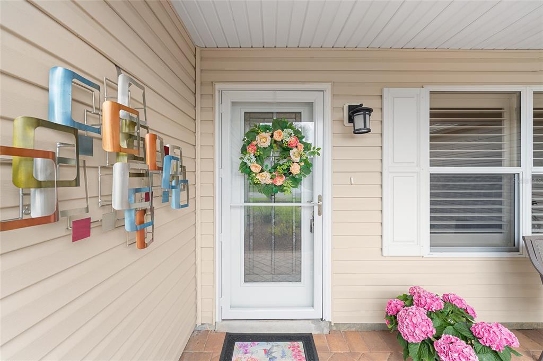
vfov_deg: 81.2
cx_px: 272
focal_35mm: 14
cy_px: 180
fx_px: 211
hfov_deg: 104.3
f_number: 8
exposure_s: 1/30
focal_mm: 14
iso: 400
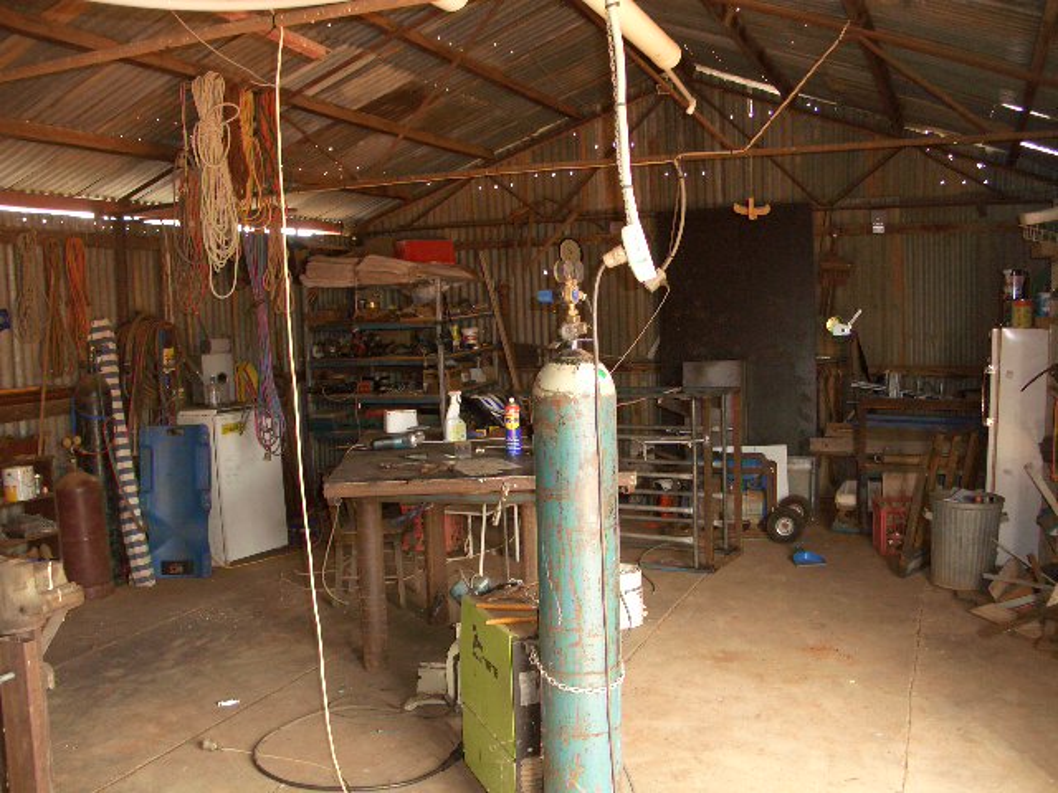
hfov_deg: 55.4
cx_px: 529
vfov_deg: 42.9
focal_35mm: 33
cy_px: 396
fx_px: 1009
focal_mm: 7.1
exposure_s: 1/60
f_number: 2.8
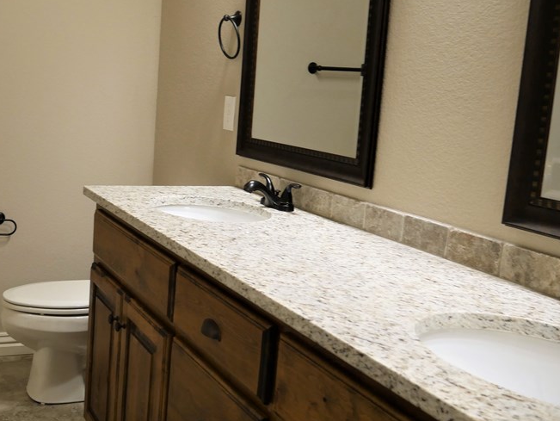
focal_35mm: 44
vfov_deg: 32.9
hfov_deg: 41.6
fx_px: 712
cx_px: 140
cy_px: 189
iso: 400
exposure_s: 1/60
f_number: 3.5
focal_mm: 14
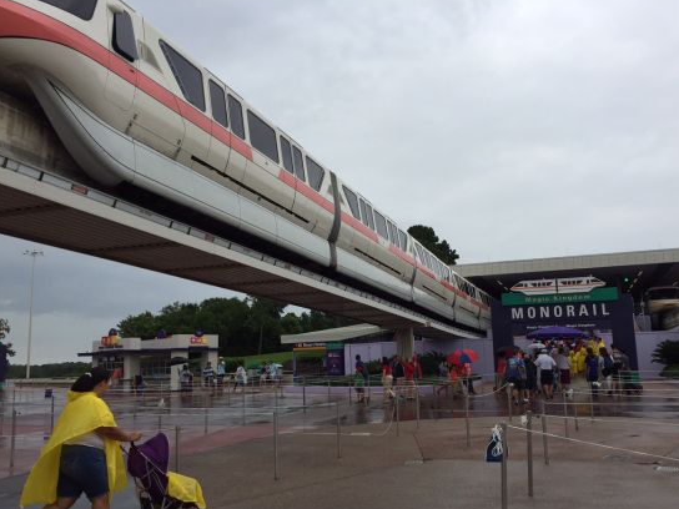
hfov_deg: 56.7
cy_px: 268
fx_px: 628
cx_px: 368
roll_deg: +1.0
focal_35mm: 32
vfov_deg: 44.1
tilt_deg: +8.3
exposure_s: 1/2198
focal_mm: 4.15
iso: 32
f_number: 2.2
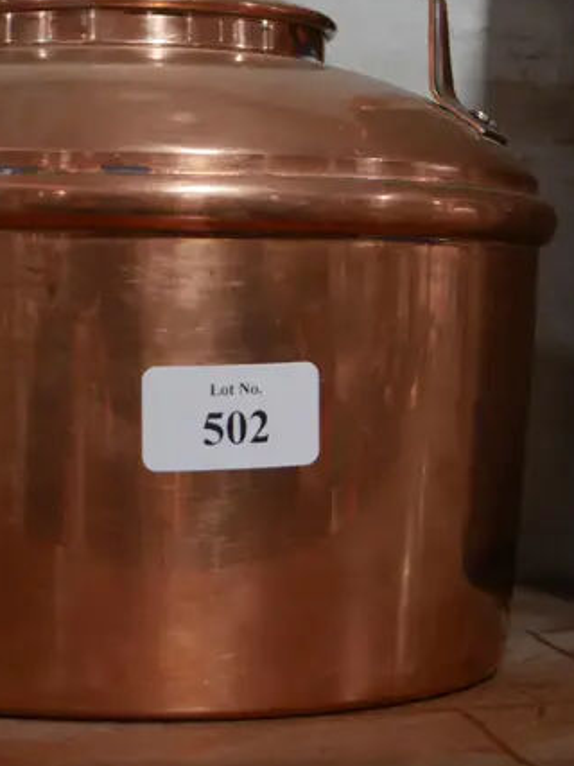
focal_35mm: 96
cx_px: 82
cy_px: 18
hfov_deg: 15.3
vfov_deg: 19.9
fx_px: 2124
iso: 320
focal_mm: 20
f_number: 4.4
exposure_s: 1/60
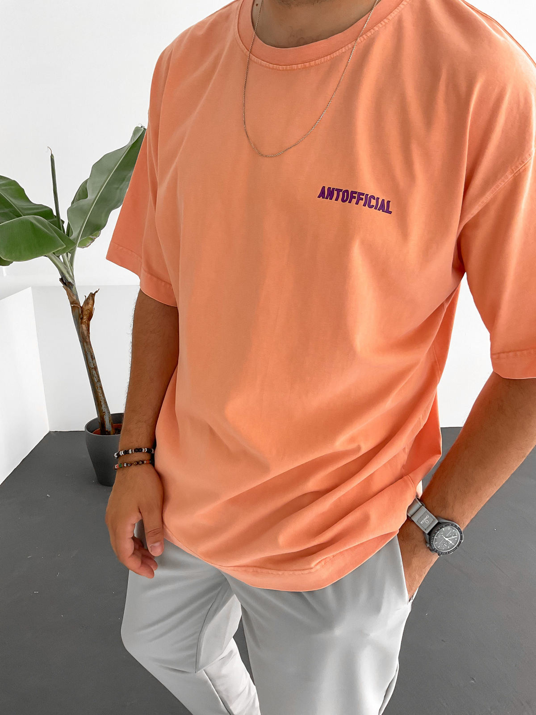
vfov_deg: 61.7
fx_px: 599
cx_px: 268
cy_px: 358
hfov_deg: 48.2
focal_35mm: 29
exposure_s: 1/120
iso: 64
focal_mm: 3
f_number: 1.8
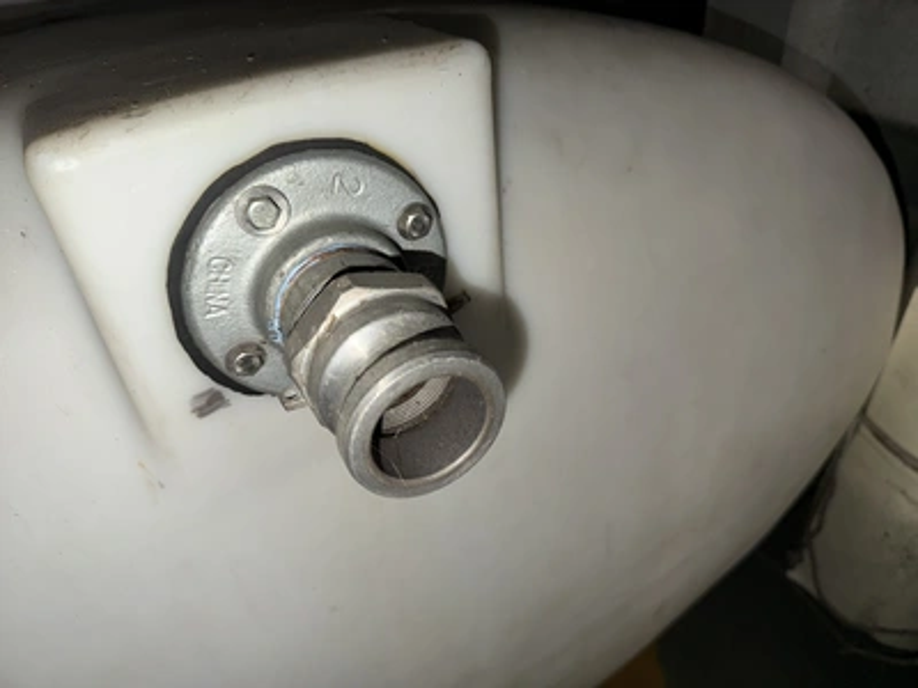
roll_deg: +5.8
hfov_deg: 71.6
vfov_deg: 56.8
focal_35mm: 24
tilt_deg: -35.7
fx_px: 636
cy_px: 344
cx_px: 459
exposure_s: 1/22
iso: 50
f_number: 1.78
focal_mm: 6.76
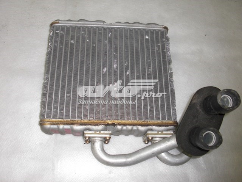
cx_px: 121
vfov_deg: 39.7
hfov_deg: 51.4
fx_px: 252
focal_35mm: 36
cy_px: 91
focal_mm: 6.3
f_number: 2.8
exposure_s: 1/60
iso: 100
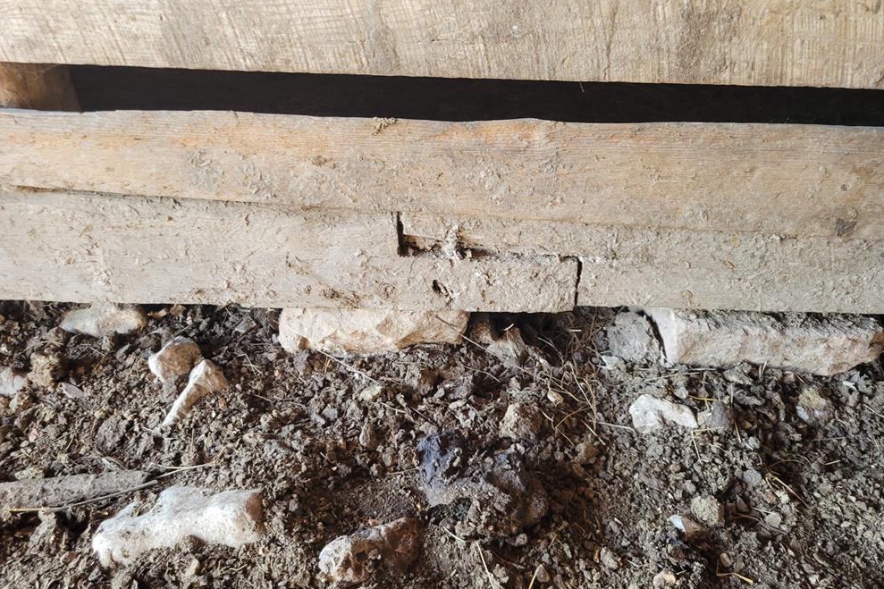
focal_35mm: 28
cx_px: 450
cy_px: 306
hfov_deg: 65.5
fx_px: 687
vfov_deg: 46.4
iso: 160
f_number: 1.8
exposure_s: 1/120
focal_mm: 5.4
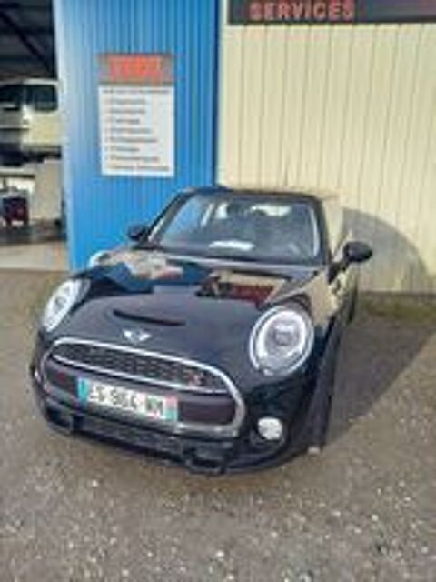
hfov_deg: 54.9
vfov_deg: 69.4
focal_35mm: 25
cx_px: 218
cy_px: 291
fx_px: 420
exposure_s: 1/280
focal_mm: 4.65
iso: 50
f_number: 1.8
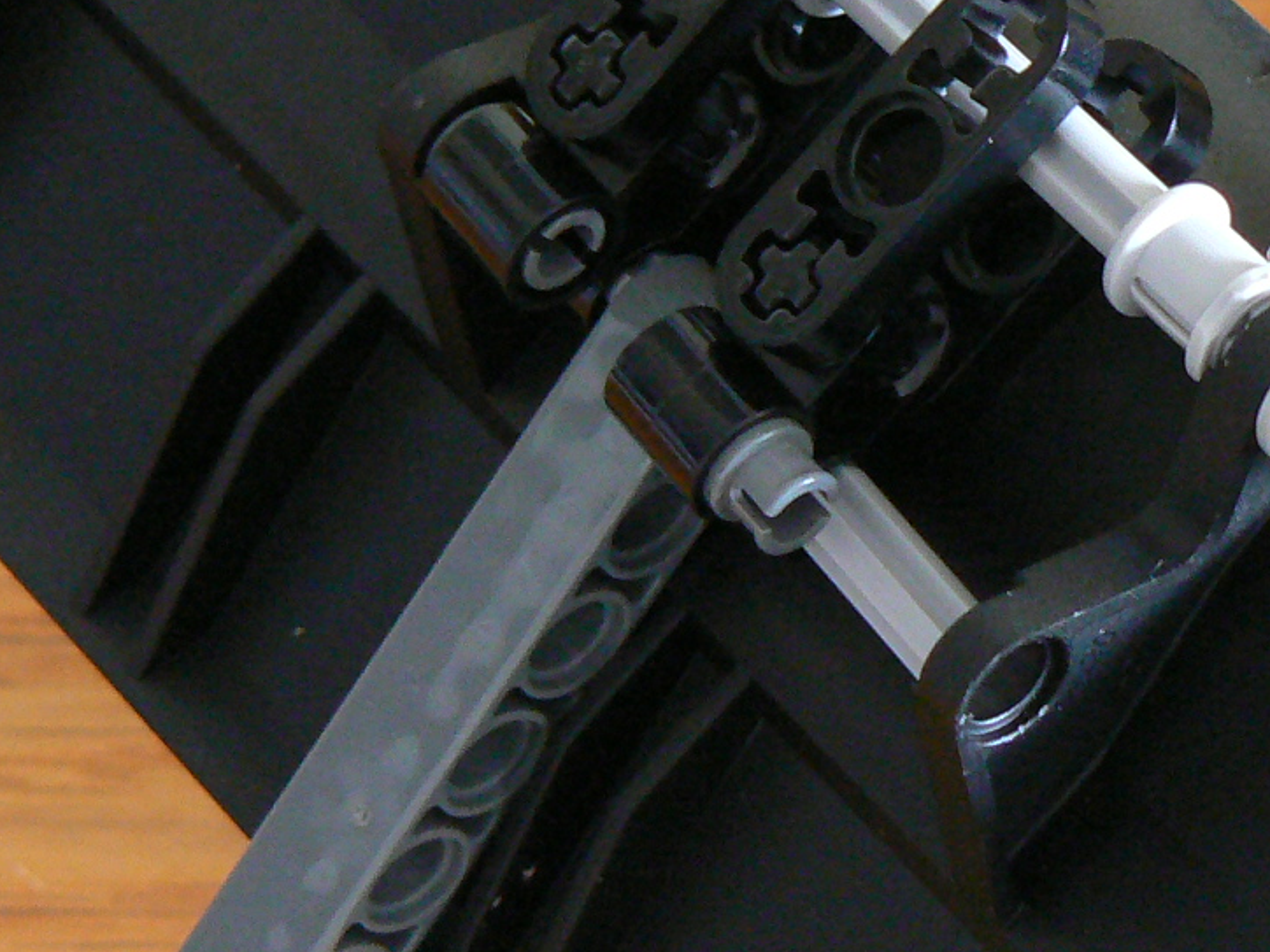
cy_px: 270
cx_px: 881
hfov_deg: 10.3
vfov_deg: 7.8
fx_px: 7007
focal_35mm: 191
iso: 200
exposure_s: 1/4
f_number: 3.2
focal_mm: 13.1
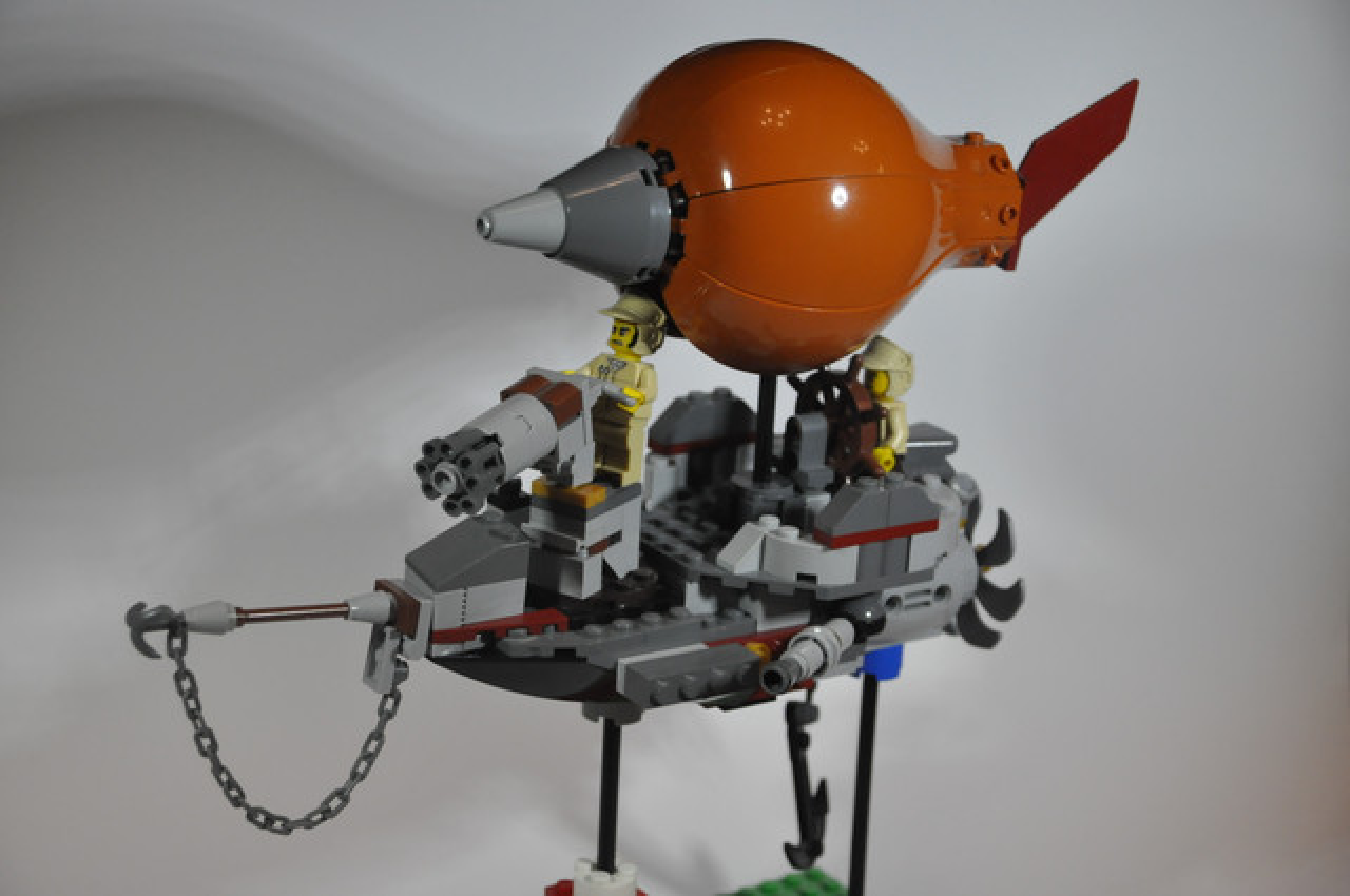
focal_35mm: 78
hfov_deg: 26.0
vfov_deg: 17.4
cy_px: 448
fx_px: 2921
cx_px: 675
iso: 1600
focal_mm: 52
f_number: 5
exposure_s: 1/125
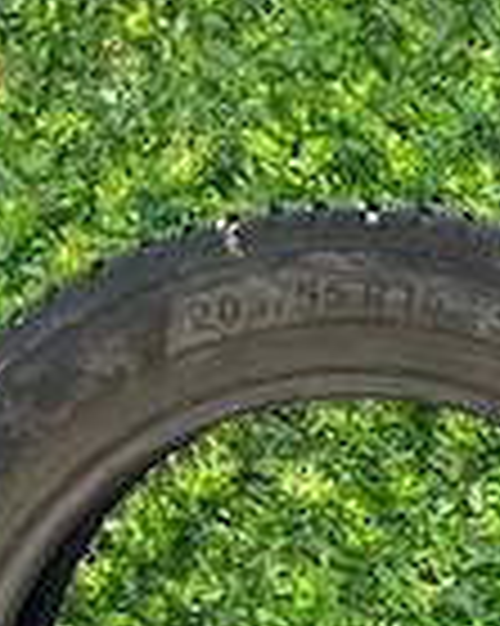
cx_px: 392
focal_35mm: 73
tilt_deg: -13.8
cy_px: 437
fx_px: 1352
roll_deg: +0.5
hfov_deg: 20.7
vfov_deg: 25.9
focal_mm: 5.96
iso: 50
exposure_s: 1/550
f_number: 1.6
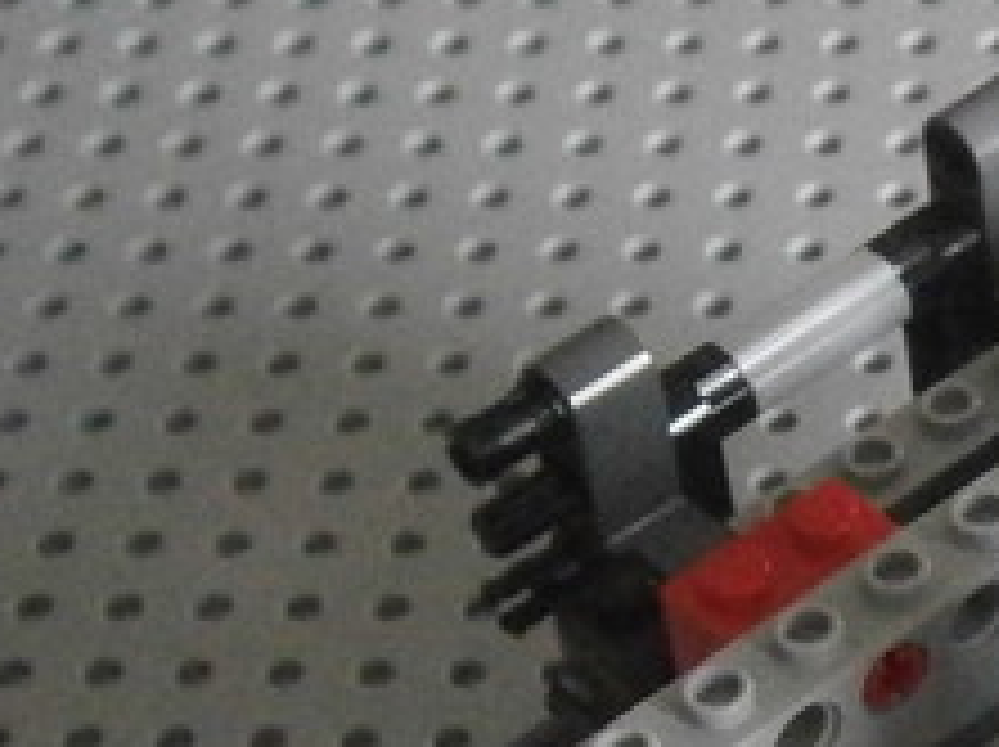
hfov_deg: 12.8
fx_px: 4209
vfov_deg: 10.1
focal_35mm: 146
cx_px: 1508
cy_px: 736
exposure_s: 1/100
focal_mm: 6.4
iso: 800
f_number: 3.1
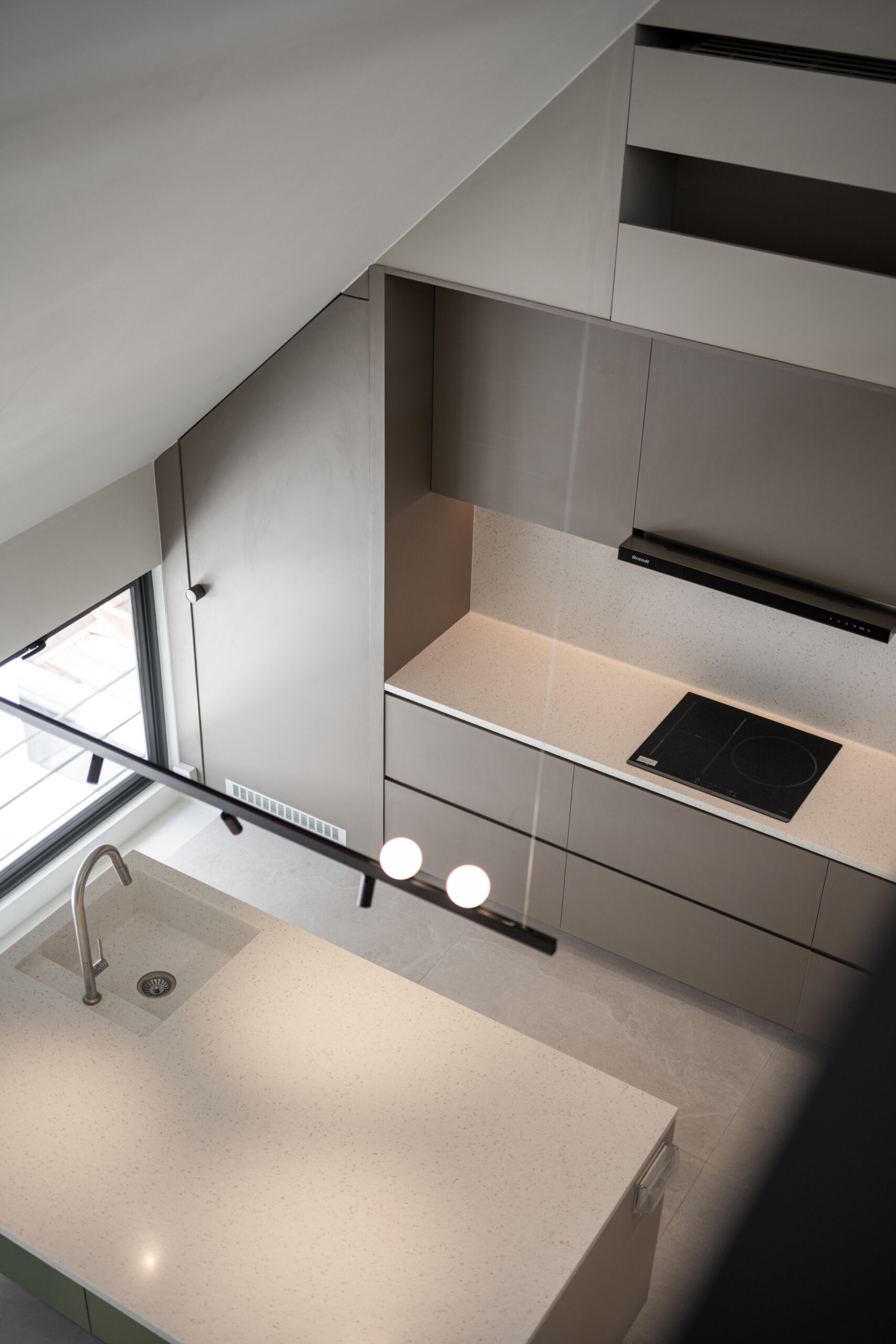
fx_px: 1493
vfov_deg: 48.5
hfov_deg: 33.4
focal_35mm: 40
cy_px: 672
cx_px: 448
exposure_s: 1/640
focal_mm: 40
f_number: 2
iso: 200
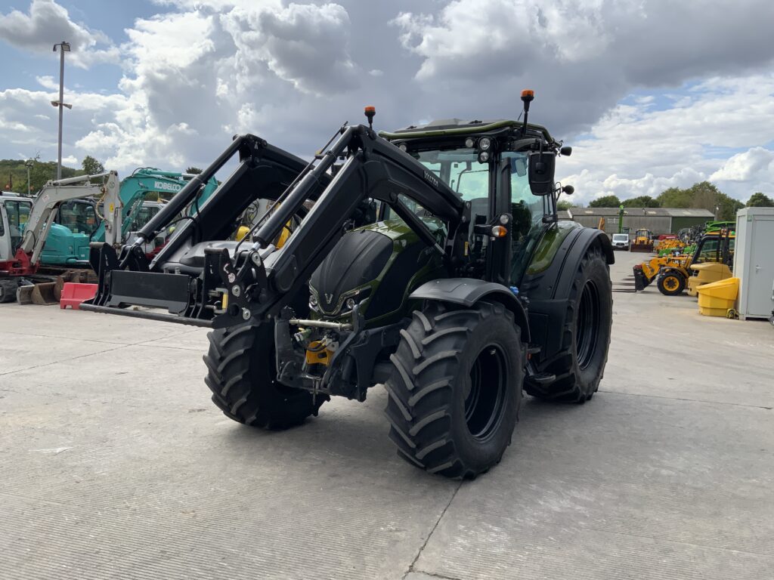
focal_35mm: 29
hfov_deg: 61.7
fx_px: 648
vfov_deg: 48.2
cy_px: 290
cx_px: 387
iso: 16
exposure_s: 1/1848
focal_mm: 3
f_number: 1.8
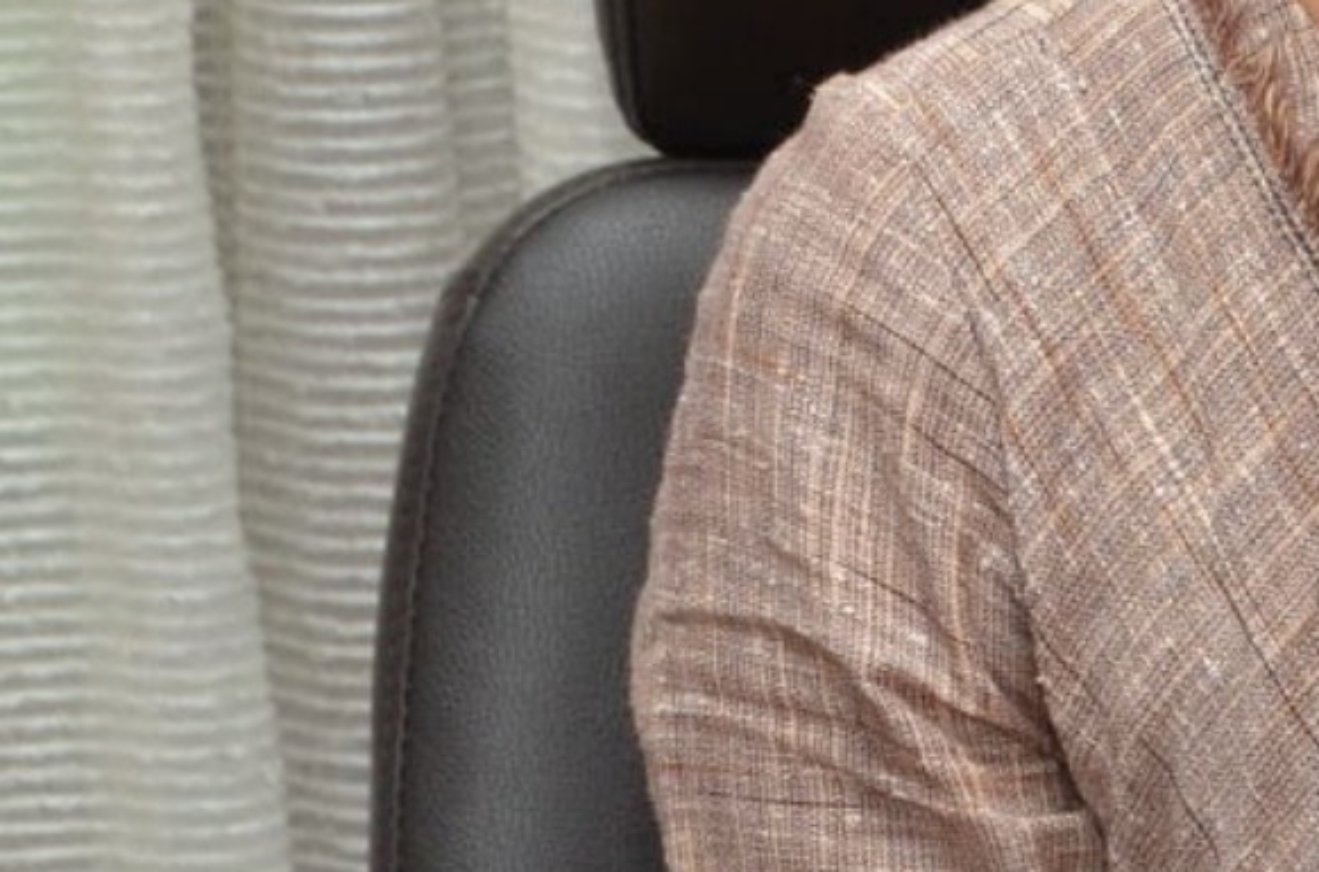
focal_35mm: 362
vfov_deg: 3.8
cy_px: -156
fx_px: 13231
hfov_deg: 5.7
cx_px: 1981
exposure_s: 1/125
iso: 1000
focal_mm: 62
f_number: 6.3
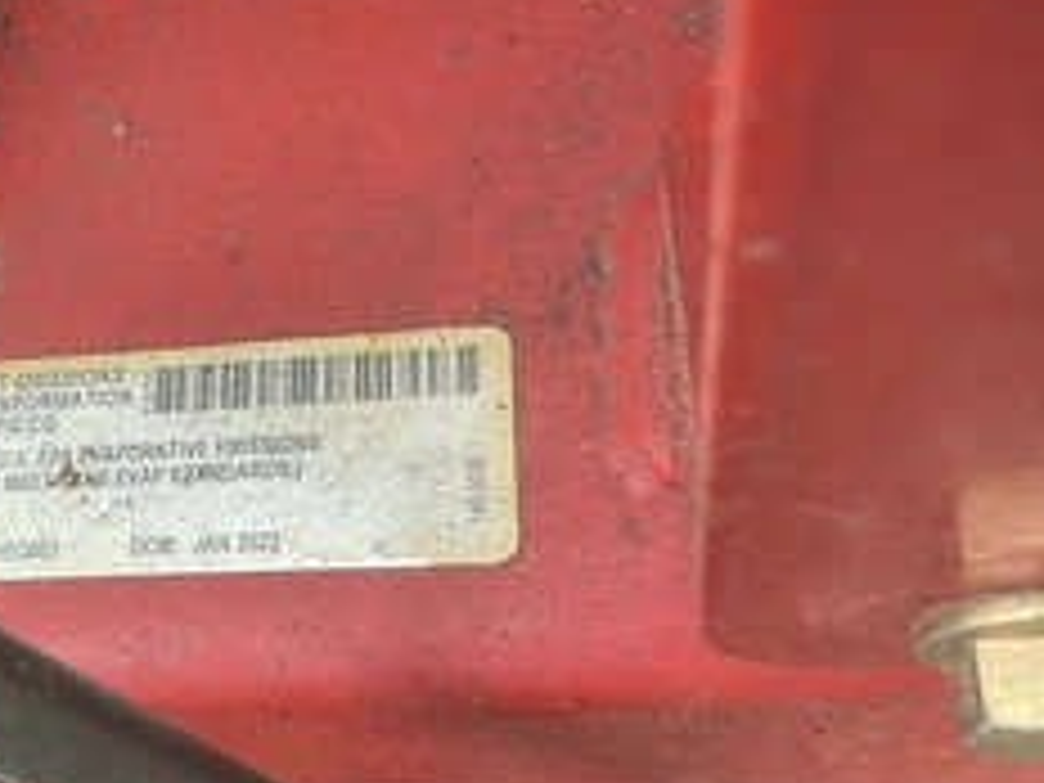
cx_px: 184
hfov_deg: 36.7
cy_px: 400
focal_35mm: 50
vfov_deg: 29.1
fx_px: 1508
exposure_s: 1/122
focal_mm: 3
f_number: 1.8
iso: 25
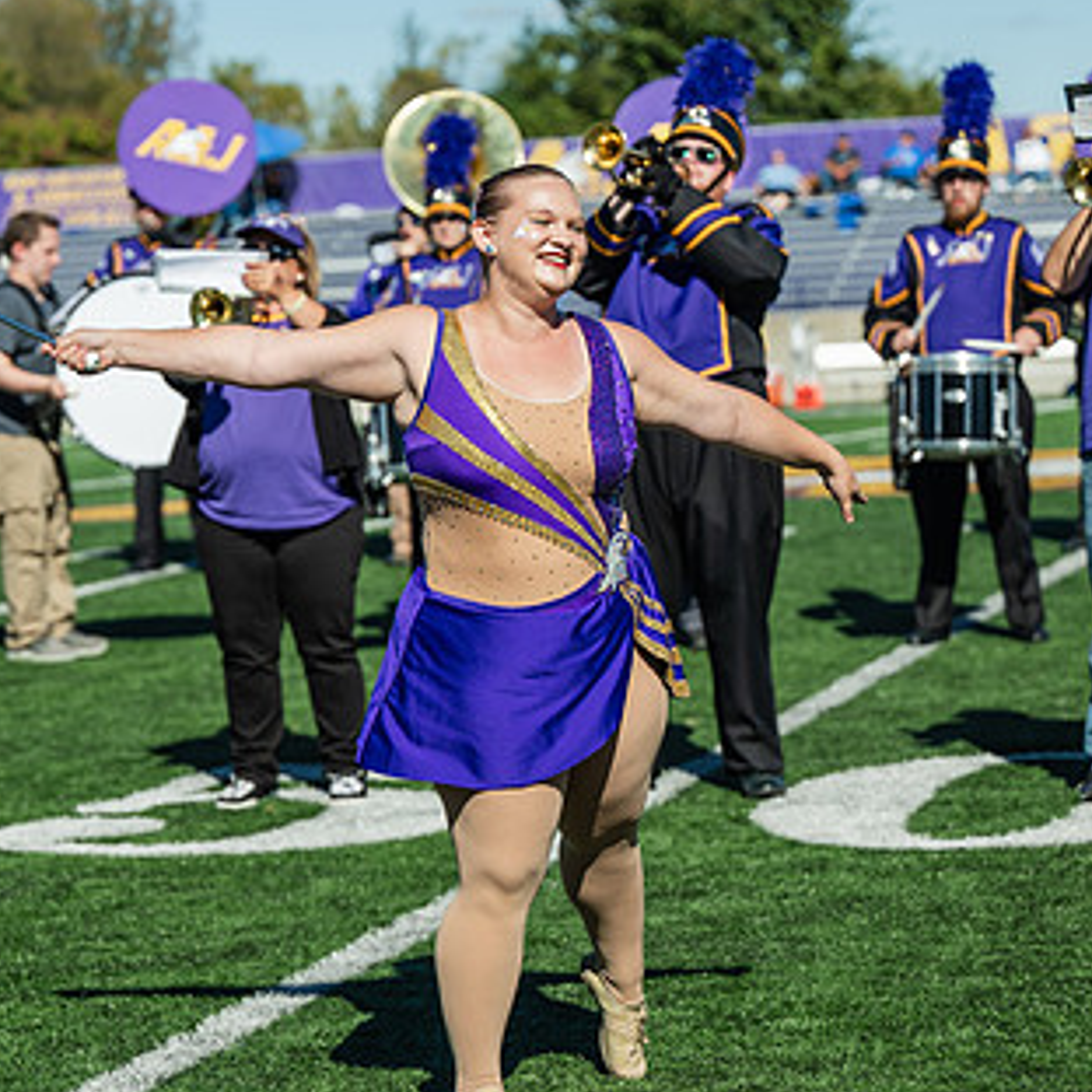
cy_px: 544
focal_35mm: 120
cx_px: 399
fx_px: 4283
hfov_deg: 14.5
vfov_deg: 14.5
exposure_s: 1/1250
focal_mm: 76
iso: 80
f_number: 3.2
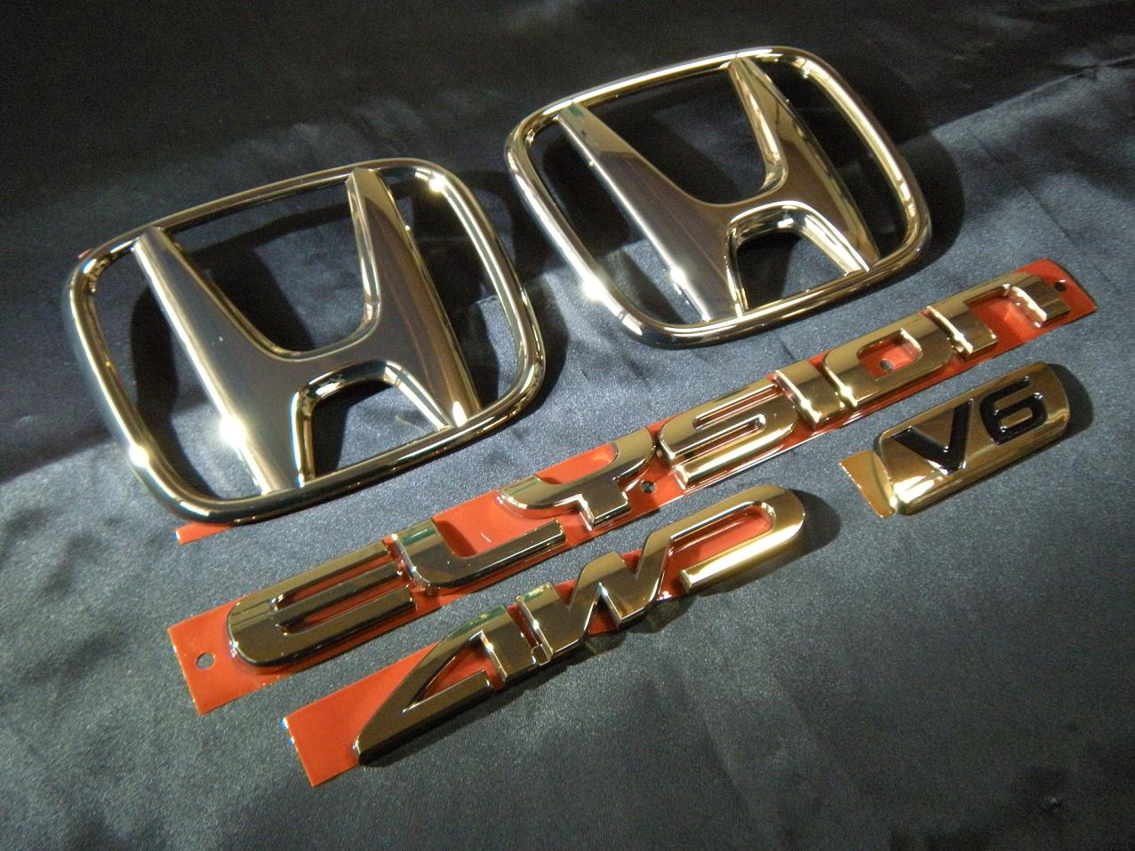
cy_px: 426
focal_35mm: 35
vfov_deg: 40.7
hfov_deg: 52.6
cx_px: 568
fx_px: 1148
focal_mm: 5.9
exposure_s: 1/13.5
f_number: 3.8
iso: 400
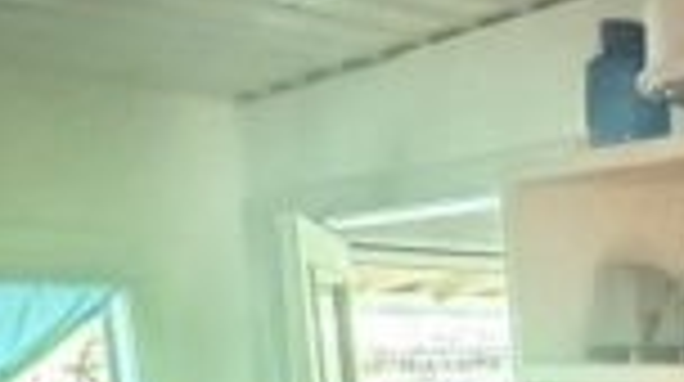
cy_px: 582
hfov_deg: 25.5
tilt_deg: -9.9
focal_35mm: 67
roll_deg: +1.1
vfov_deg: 16.3
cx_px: 963
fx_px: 1213
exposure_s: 1/30
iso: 3200
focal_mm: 2.22
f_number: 2.2
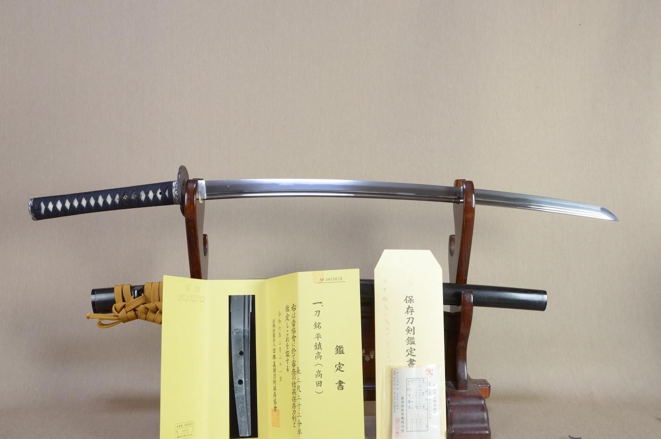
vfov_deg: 43.5
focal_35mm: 30
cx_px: 330
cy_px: 220
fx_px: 550
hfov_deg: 62.0
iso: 400
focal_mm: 20
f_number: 11
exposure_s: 1/2
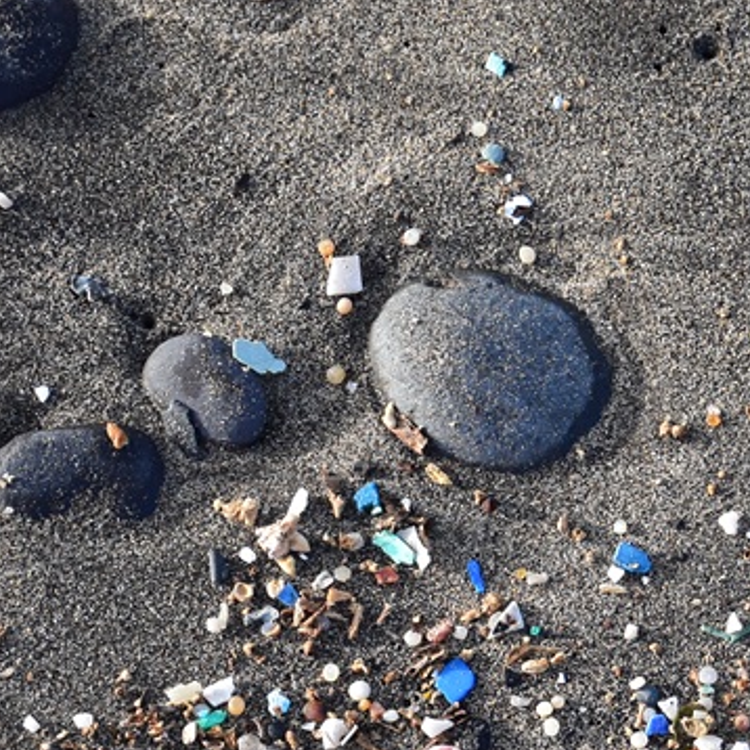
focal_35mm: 149
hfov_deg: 11.6
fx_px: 3663
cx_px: 752
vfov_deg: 11.7
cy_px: 555
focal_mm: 35
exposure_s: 1/320
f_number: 4.5
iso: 200
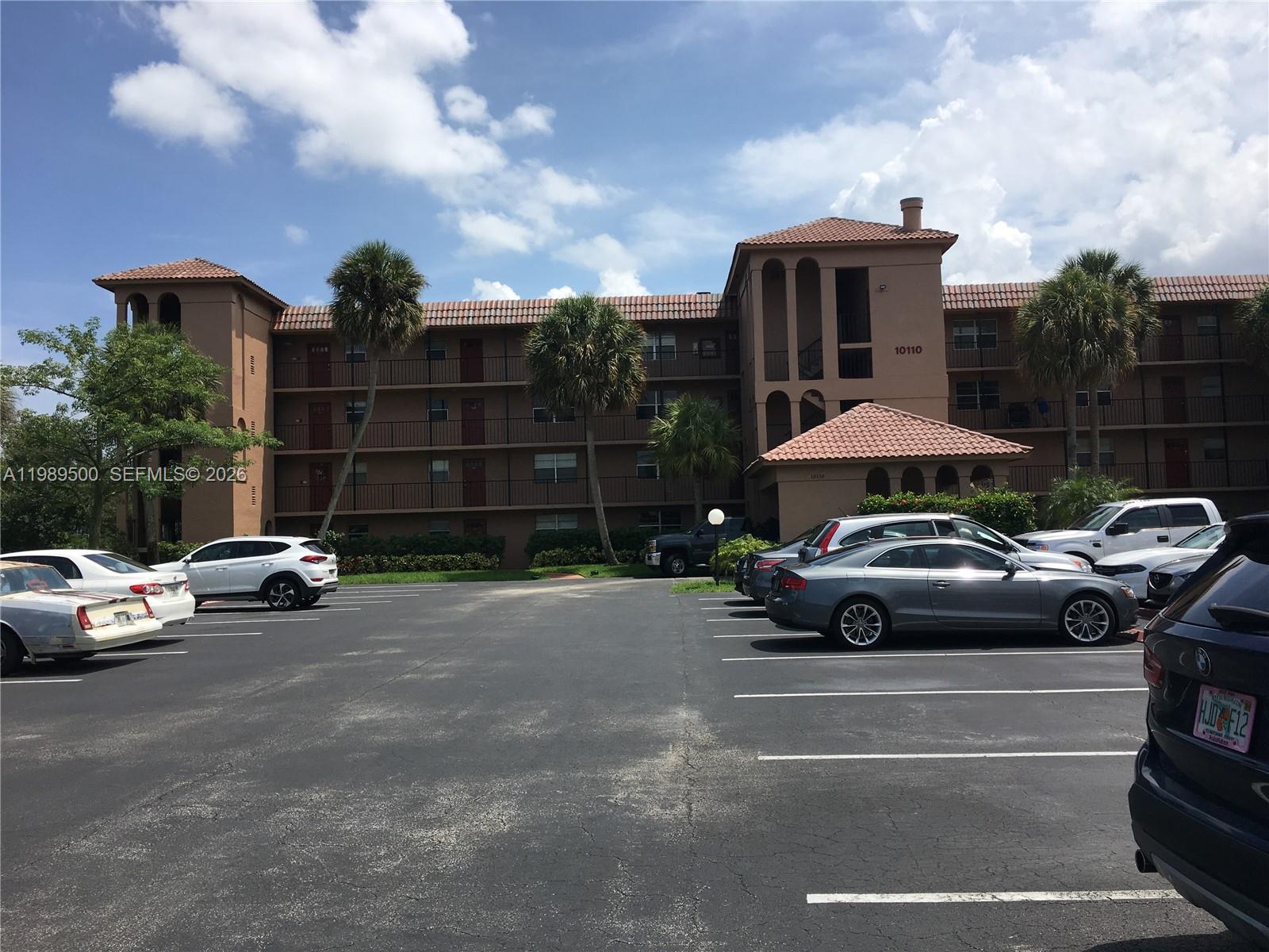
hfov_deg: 61.7
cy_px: 476
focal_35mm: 29
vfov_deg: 48.2
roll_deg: +1.0
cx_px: 634
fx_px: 1063
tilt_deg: +5.0
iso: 25
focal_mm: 4.15
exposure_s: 1/2331
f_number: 2.2
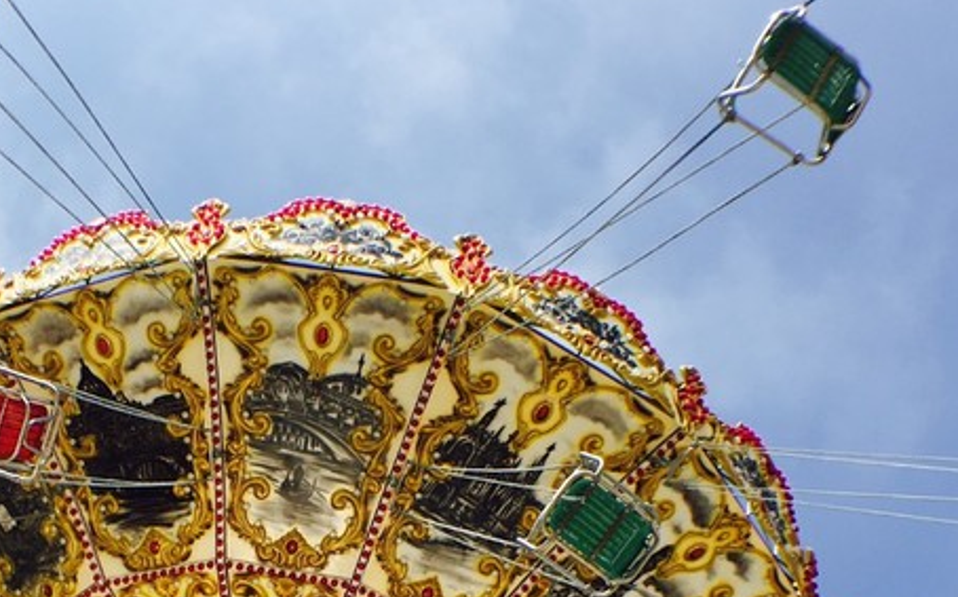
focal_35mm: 61
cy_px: 621
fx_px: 1591
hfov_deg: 32.8
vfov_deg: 20.5
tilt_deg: +48.3
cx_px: 224
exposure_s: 1/2024
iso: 25
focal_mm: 4.15
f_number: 2.2
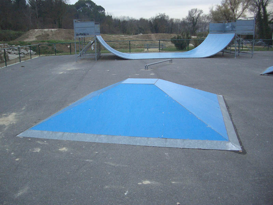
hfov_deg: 52.6
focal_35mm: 35
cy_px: 102
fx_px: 276
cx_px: 136
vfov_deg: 40.7
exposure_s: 1/80
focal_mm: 5.8
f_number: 2.6
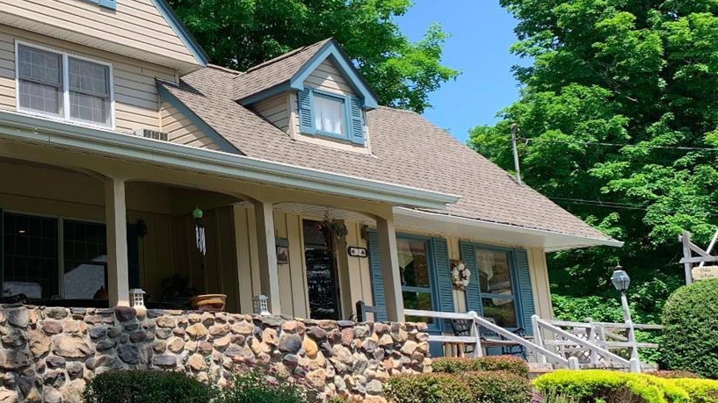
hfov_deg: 37.9
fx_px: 990
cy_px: 169
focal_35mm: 52
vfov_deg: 23.0
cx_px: 108
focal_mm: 4.25
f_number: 1.8
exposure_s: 1/879
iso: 25
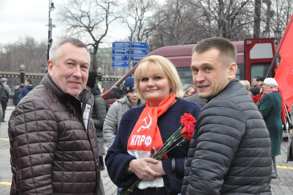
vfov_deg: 17.4
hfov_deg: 26.0
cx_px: 146
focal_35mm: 78
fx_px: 634
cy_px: 98
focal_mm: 52
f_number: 11
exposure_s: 1/500
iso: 3200
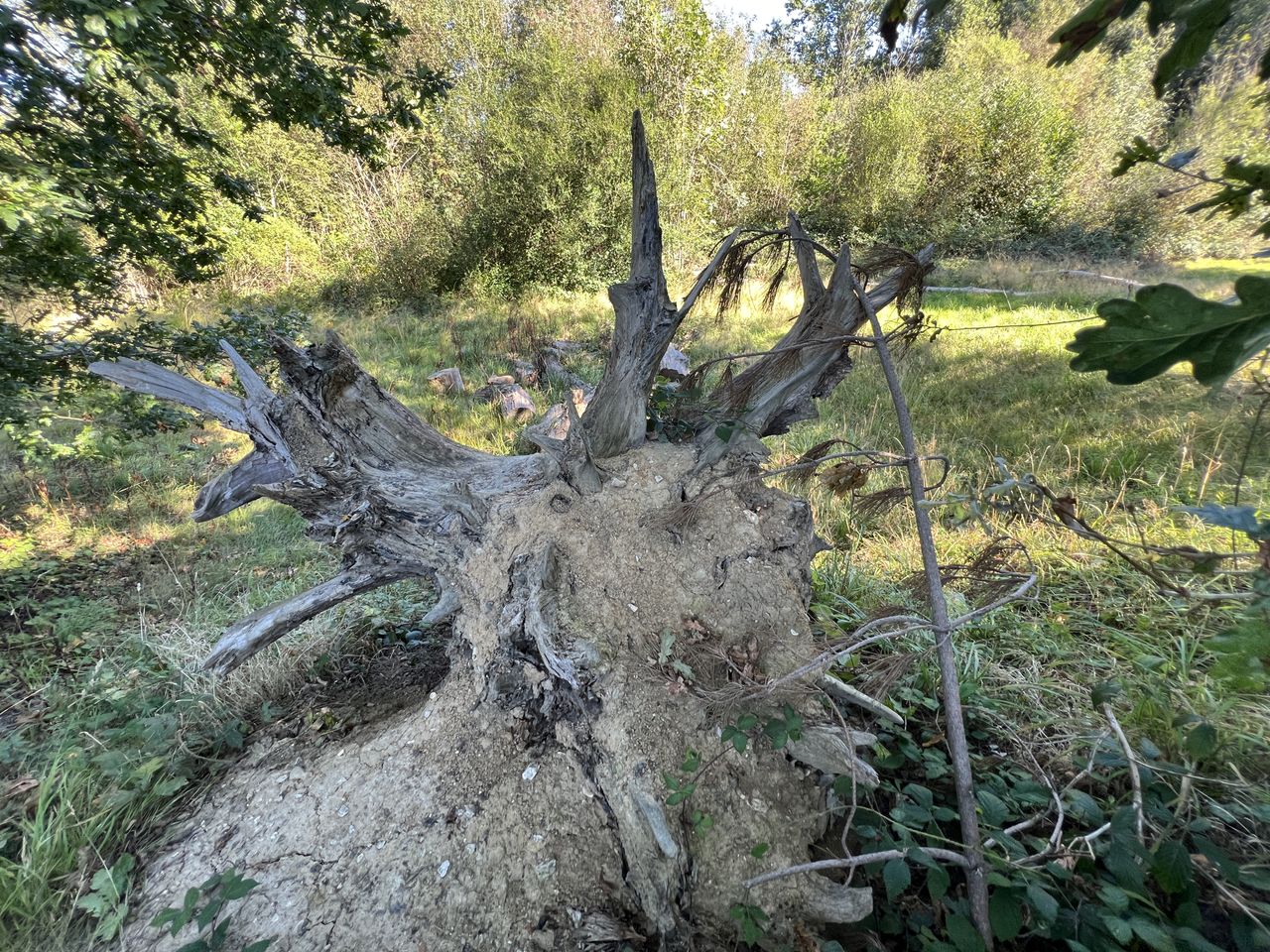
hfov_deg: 106.2
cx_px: 635
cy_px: 476
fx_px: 477
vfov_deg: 89.9
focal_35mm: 13
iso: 80
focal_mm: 1.57
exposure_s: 1/122
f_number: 1.8
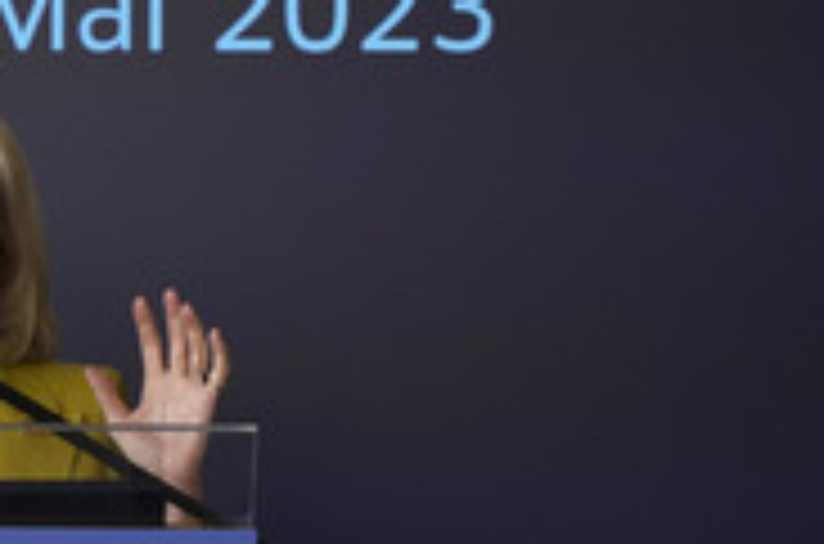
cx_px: 106
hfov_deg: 8.3
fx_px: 5639
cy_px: 67
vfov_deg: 5.5
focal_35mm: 247
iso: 640
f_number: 5.6
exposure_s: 1/500
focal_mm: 100
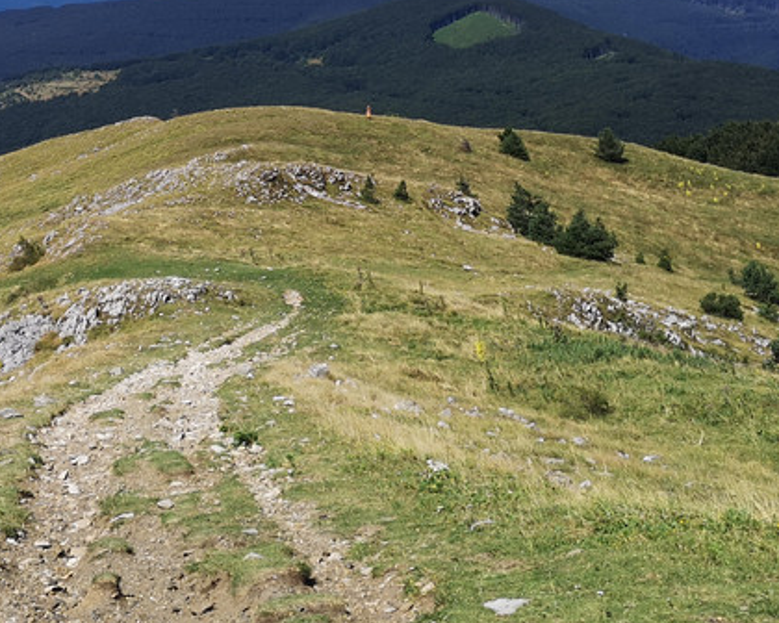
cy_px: 108
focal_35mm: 67
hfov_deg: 28.3
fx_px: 1545
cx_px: 342
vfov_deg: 22.4
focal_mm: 3.95
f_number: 1.8
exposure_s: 1/2825
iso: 50
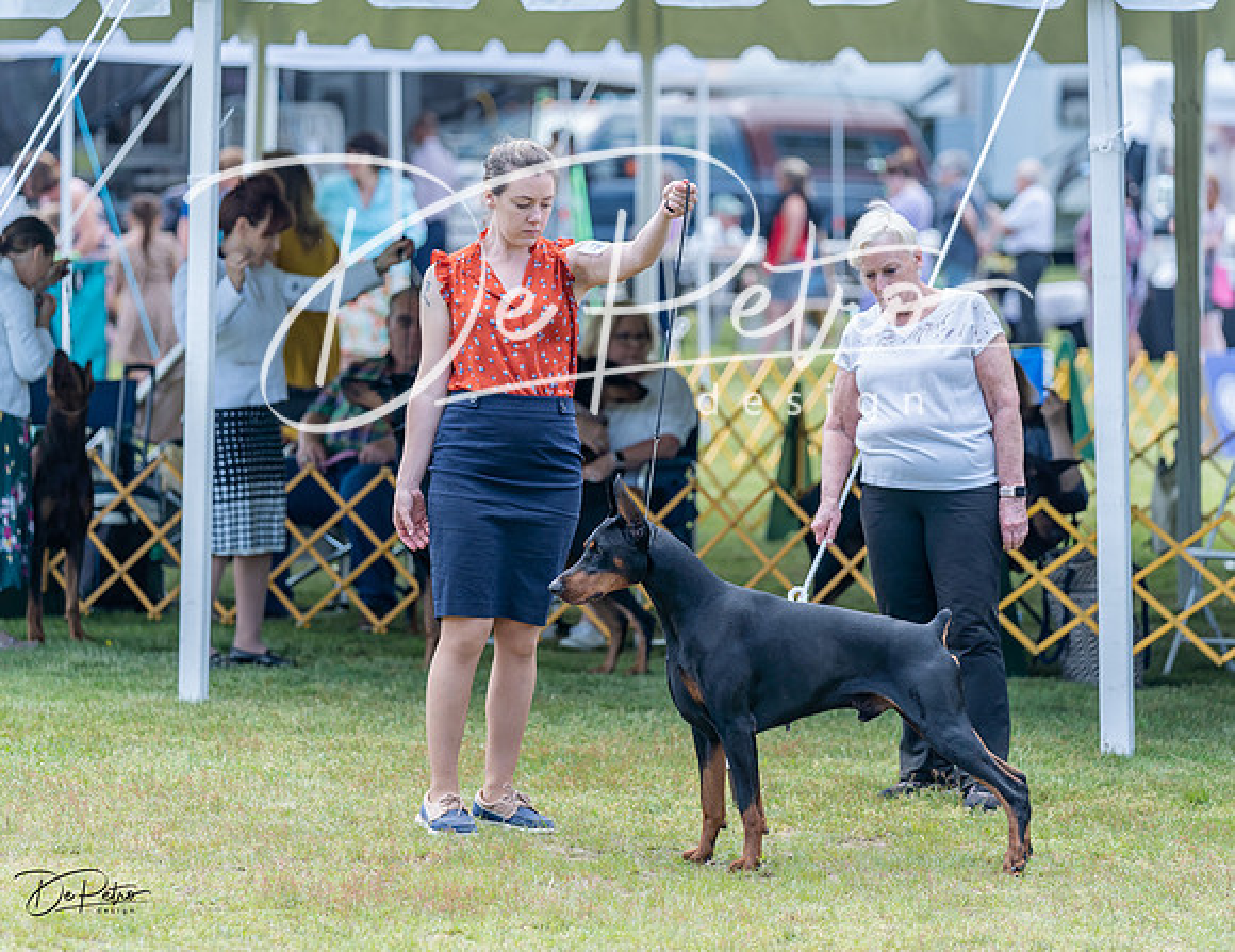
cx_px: 620
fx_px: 7171
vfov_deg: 7.6
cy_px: 400
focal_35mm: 199
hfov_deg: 9.8
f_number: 3.2
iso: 100
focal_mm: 148
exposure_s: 1/500
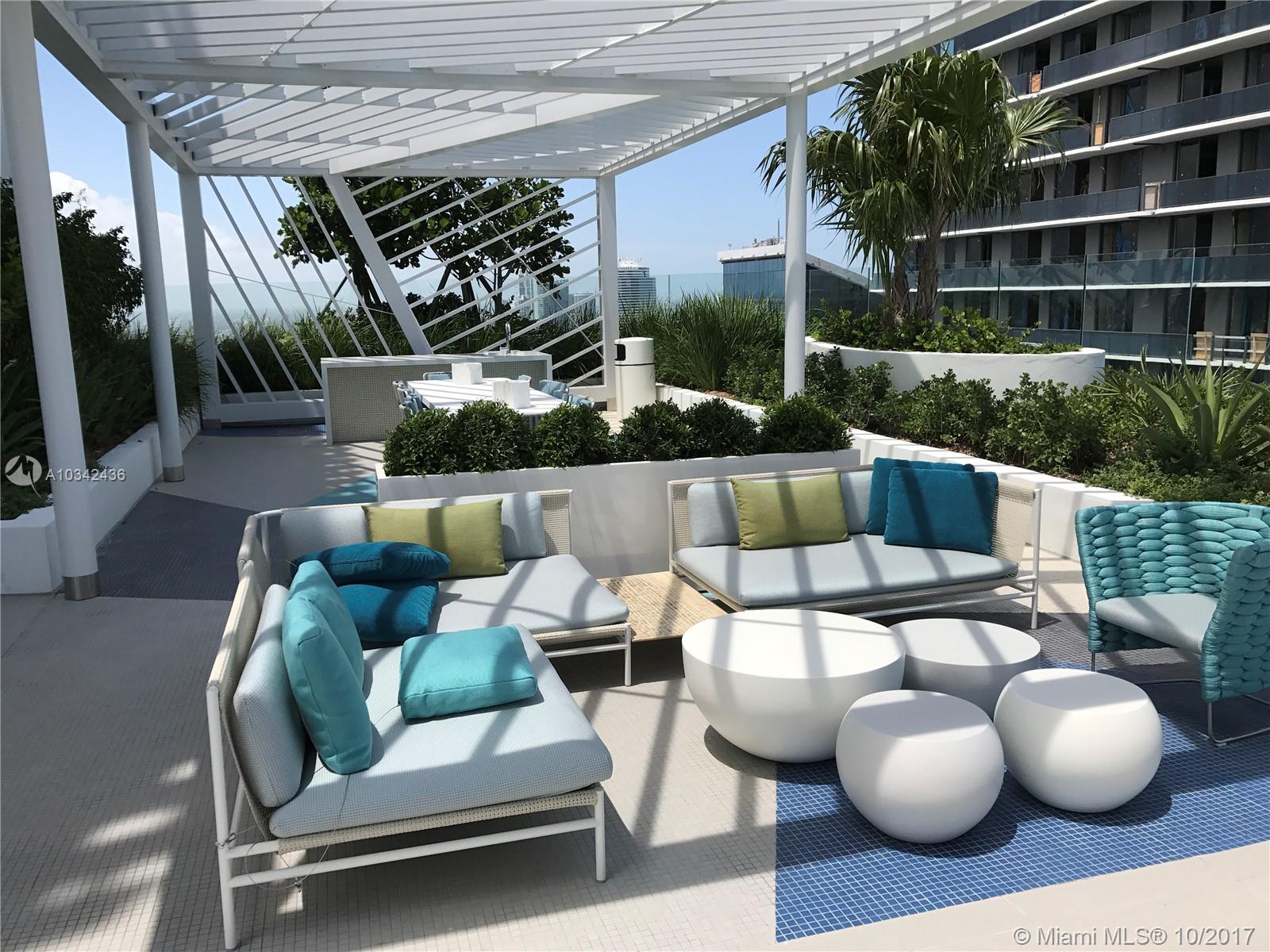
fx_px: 1027
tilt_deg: -10.2
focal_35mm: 28
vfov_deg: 49.7
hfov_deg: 63.4
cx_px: 635
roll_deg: +2.2
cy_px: 476
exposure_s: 1/2660
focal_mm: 3.99
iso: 20
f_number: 1.8
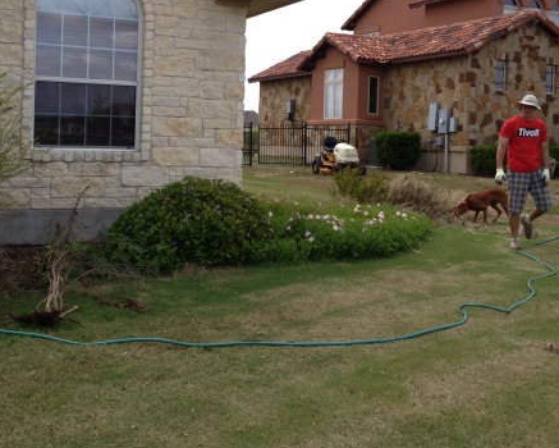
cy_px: 148
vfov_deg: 30.0
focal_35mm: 50
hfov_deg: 37.2
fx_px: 828
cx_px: 239
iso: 64
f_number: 2.4
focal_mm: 4.28
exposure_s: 1/1346
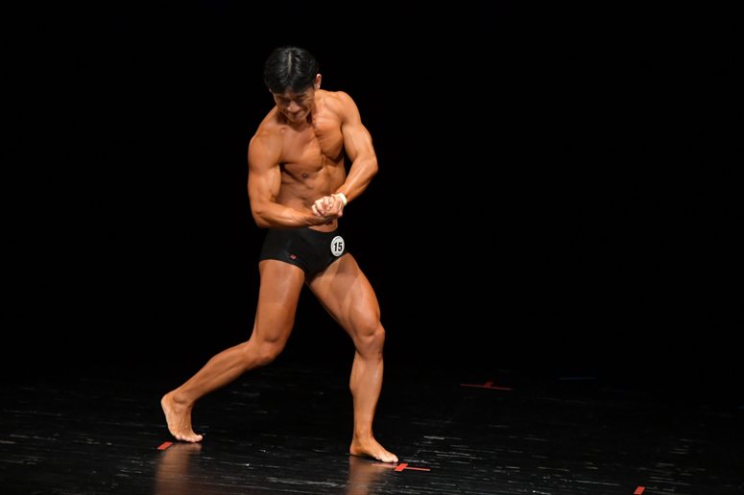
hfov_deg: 6.9
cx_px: 372
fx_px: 6197
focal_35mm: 300
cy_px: 248
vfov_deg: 4.6
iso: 3200
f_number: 5.6
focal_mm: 200
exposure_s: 1/400
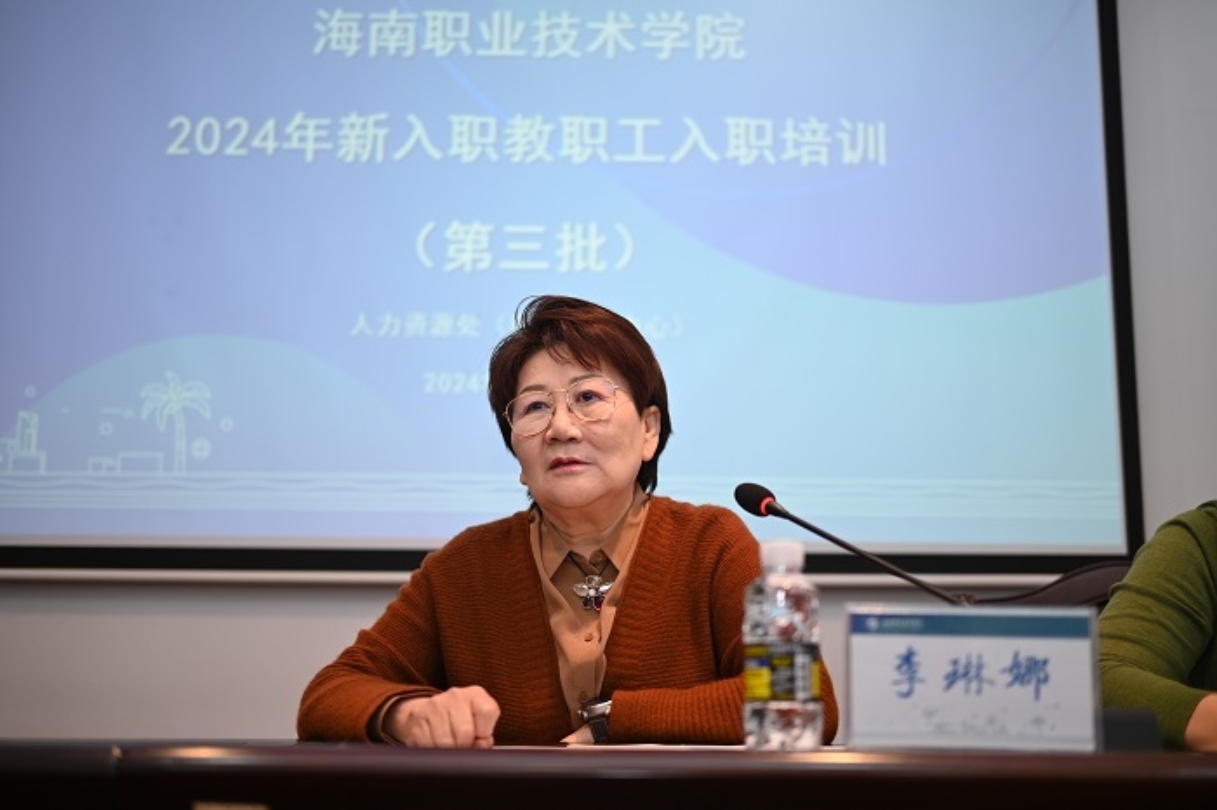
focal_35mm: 40
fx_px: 1352
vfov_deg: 33.4
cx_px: 608
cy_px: 405
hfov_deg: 48.5
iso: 160
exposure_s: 1/100
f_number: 2
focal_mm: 40
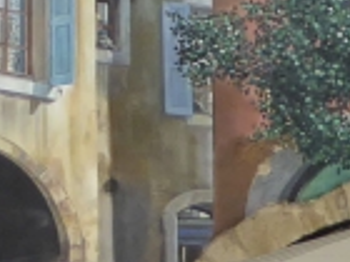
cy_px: -264
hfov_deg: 5.0
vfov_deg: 3.7
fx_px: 3994
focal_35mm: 395
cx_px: 165
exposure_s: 1/320
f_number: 4.1
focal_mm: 9.6
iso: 200
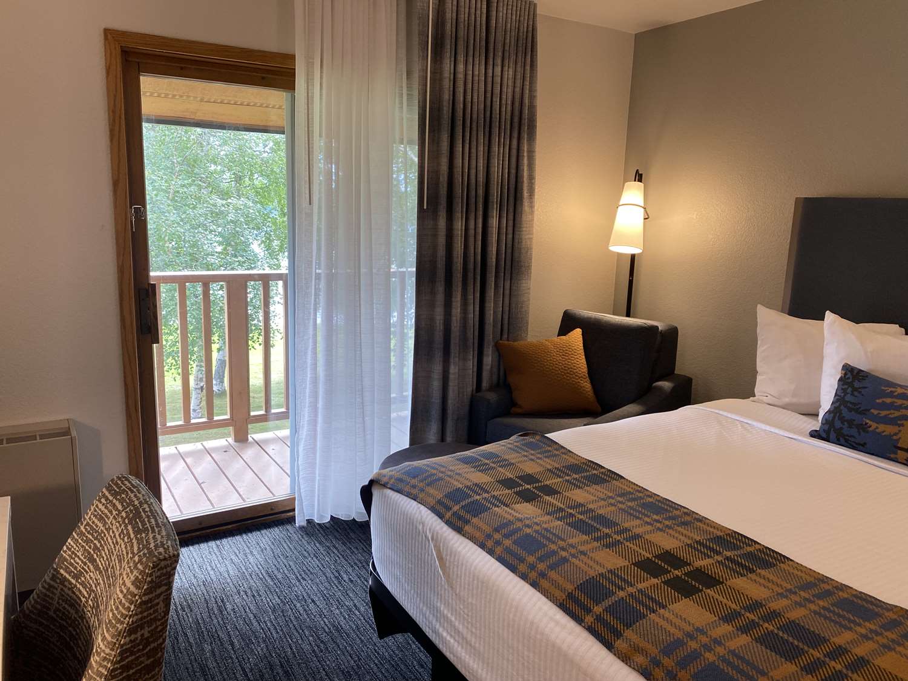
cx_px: 454
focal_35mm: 26
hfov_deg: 67.3
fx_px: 682
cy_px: 340
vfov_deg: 53.1
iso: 100
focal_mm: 4.25
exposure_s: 1/120
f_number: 1.8
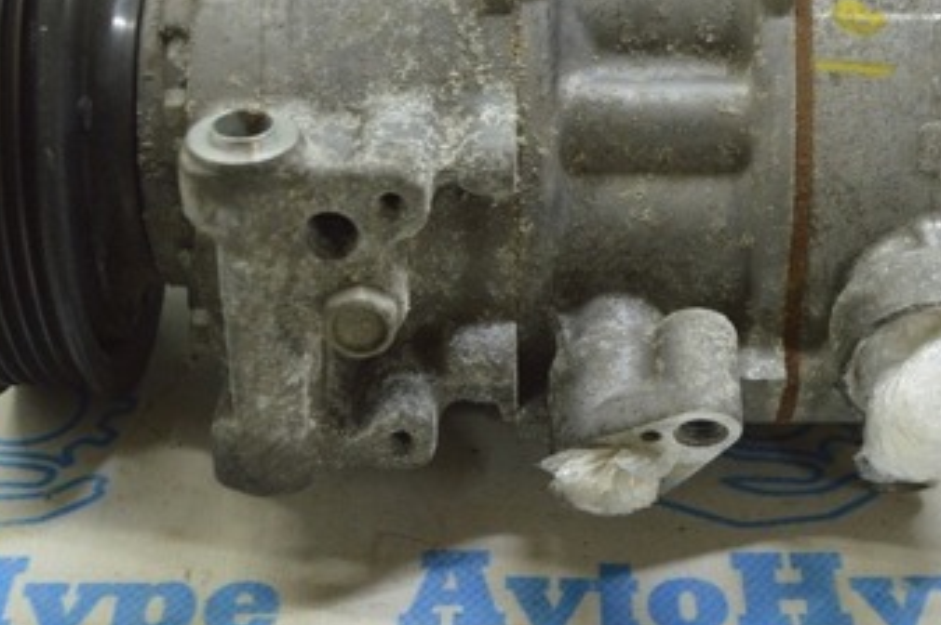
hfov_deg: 27.3
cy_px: 261
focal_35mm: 74
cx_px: 584
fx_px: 1932
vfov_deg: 18.4
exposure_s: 1/20
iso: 400
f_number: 5.6
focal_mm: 26
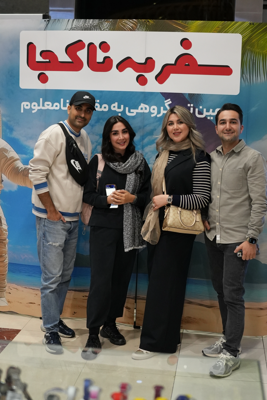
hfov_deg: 22.6
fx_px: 668
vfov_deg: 33.4
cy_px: 185
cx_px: 128
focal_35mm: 60
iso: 2000
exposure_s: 1/800
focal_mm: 35
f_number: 1.4
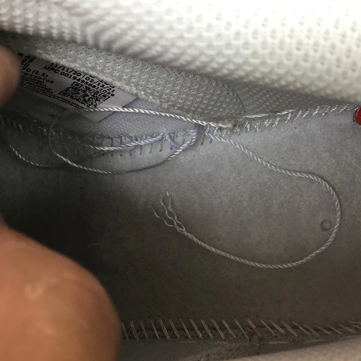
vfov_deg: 44.9
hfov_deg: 44.4
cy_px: 180
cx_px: 236
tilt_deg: -66.2
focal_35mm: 37
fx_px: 437
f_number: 2.4
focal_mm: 3.3
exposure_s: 1/50
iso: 25
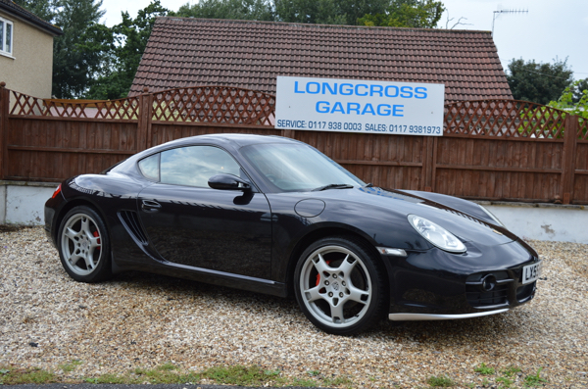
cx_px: 294
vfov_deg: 34.0
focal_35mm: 39
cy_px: 194
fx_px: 635
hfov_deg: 49.7
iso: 140
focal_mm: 26
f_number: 5.6
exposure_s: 1/125
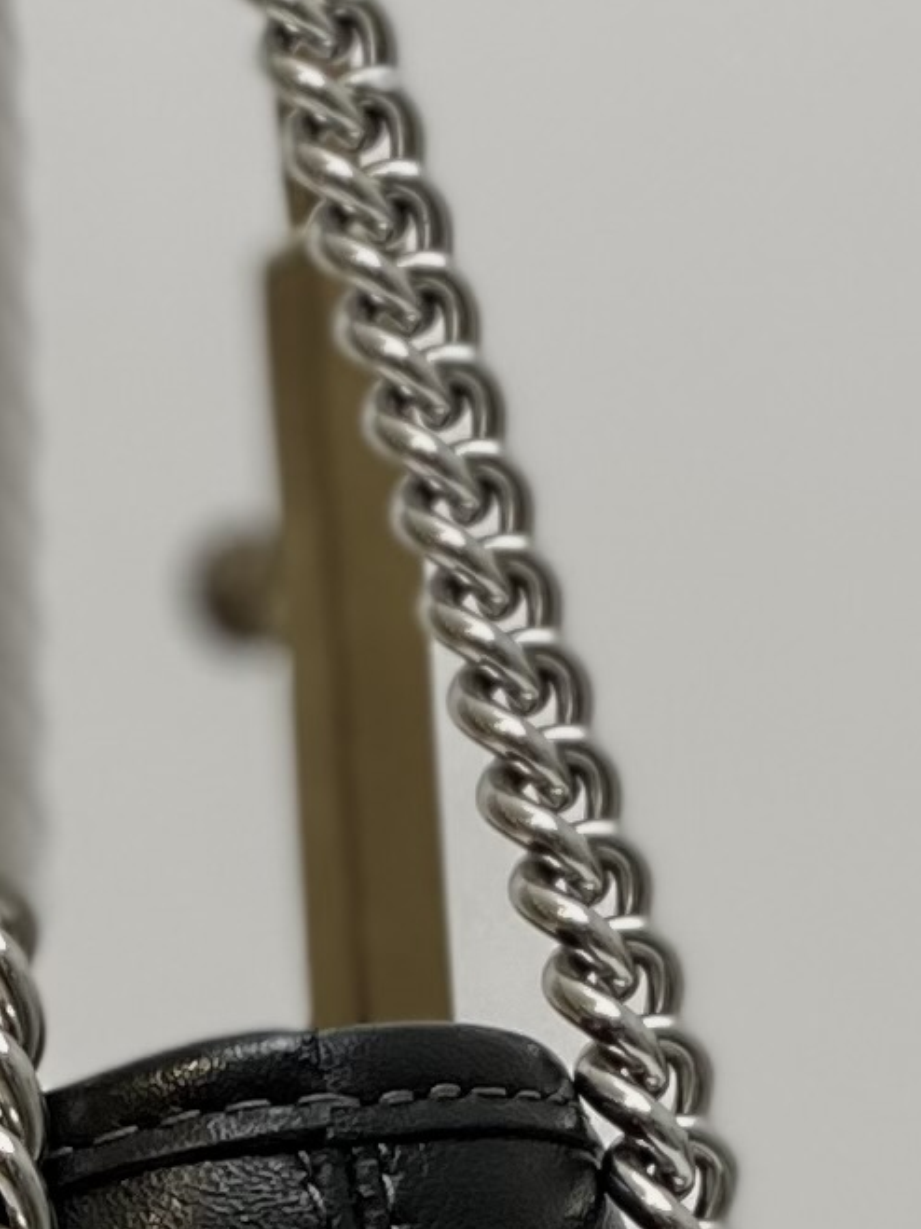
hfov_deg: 9.2
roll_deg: +3.3
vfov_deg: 11.8
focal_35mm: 159
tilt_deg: -1.7
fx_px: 5642
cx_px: -166
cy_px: 1968
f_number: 1.8
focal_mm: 4.25
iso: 100
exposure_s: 1/100
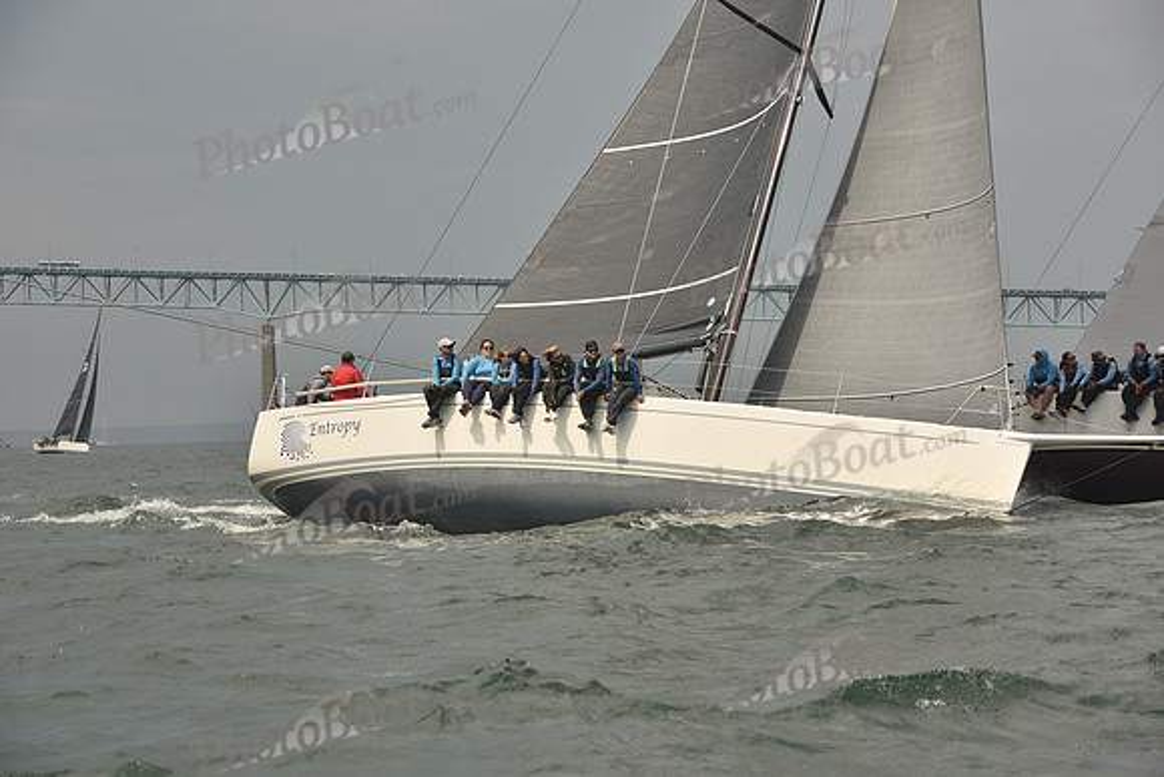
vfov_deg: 12.5
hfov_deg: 18.6
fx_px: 3557
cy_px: 388
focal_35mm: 110
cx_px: 582
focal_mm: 110
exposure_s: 1/640
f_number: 7.1
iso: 250
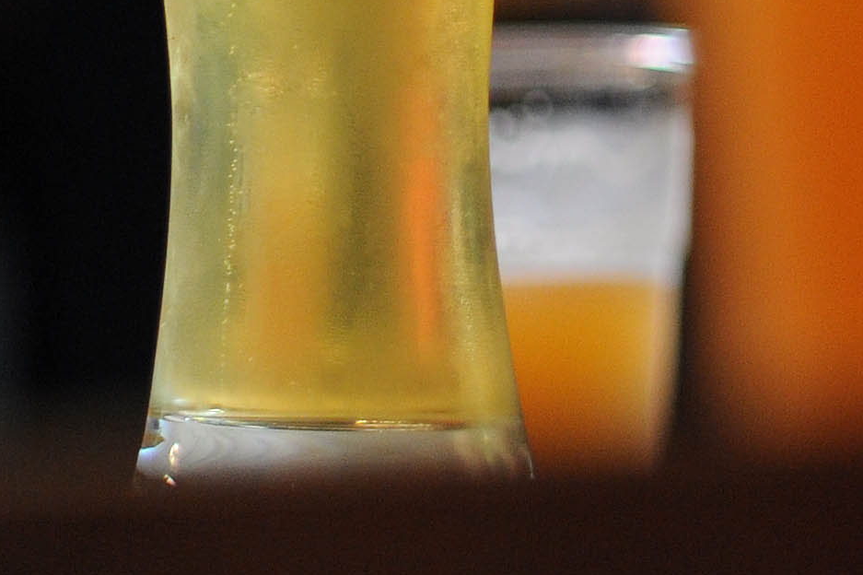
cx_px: 1512
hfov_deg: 5.3
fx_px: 9250
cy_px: -602
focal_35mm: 386
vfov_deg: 3.5
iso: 1600
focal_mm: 85
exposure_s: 1/100
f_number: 2
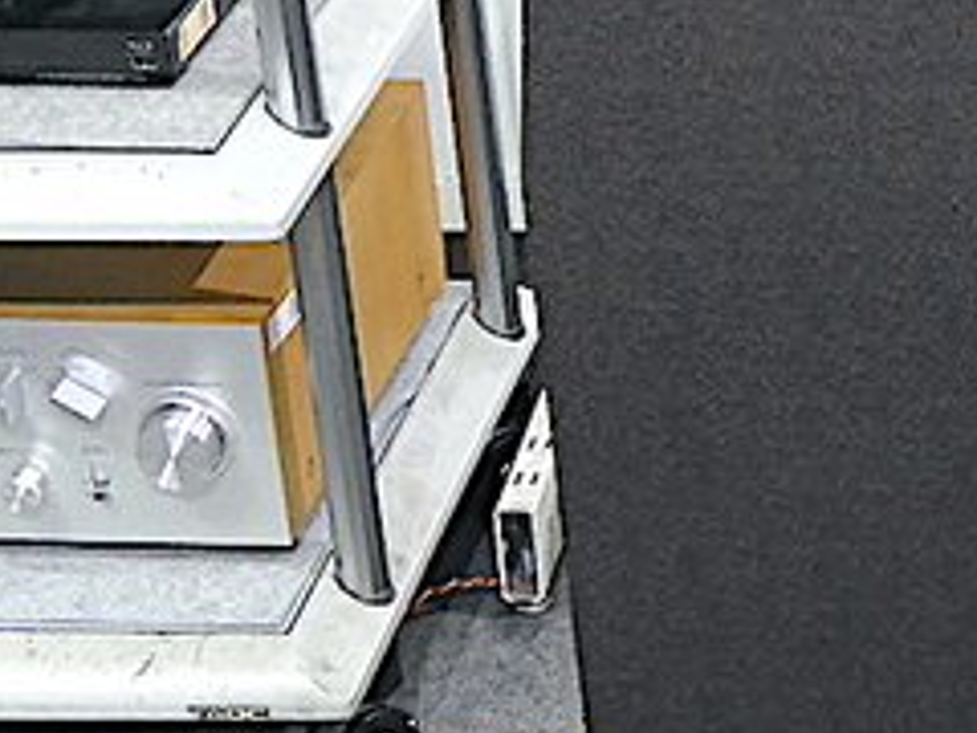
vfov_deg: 11.2
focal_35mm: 132
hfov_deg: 14.2
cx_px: 1343
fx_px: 3726
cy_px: 350
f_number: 3.6
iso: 200
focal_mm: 5.8
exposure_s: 1/8
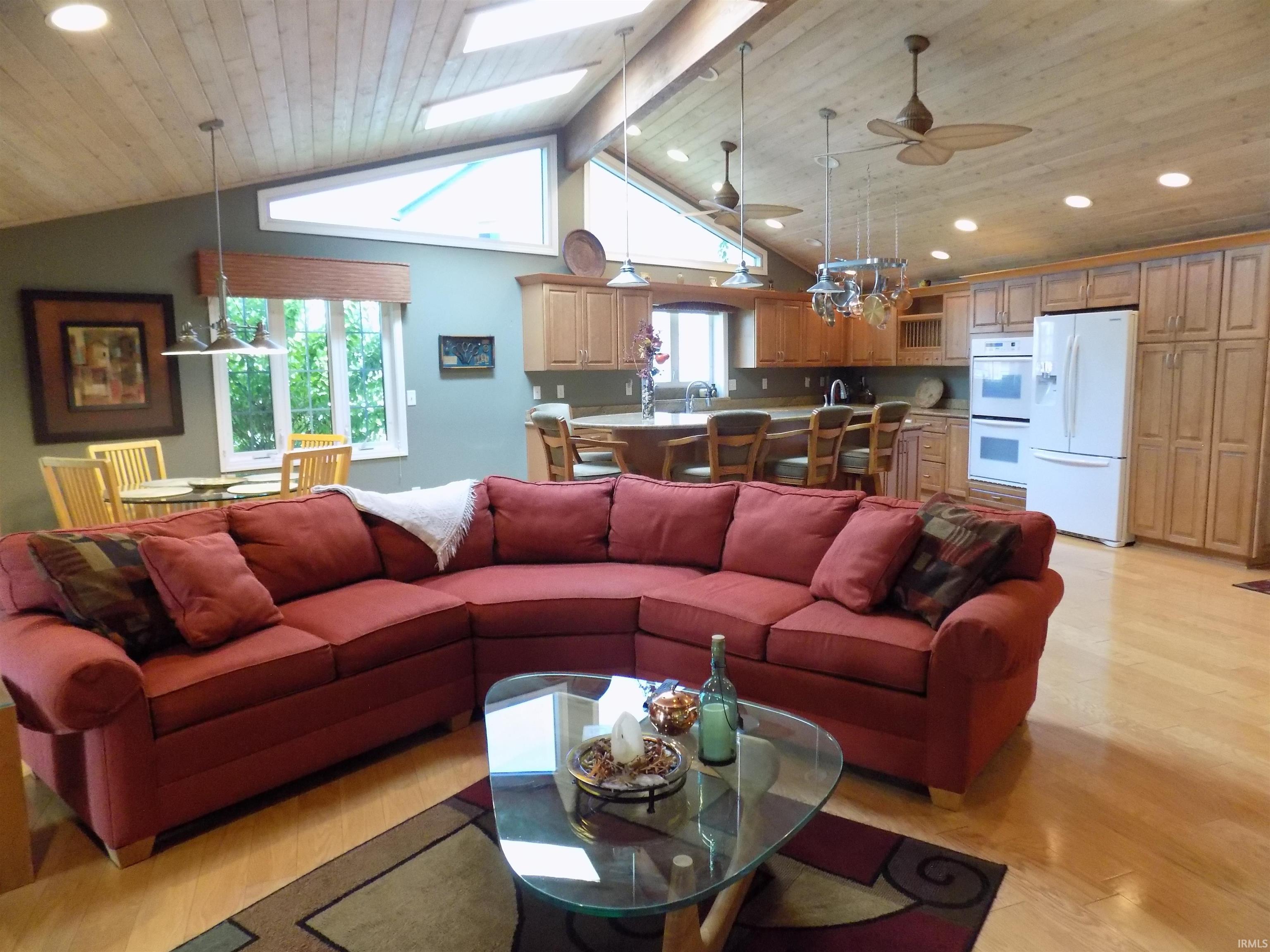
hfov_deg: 73.9
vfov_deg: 58.9
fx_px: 844
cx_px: 635
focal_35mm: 23
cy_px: 476
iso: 400
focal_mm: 4
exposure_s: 1/20
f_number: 3.1
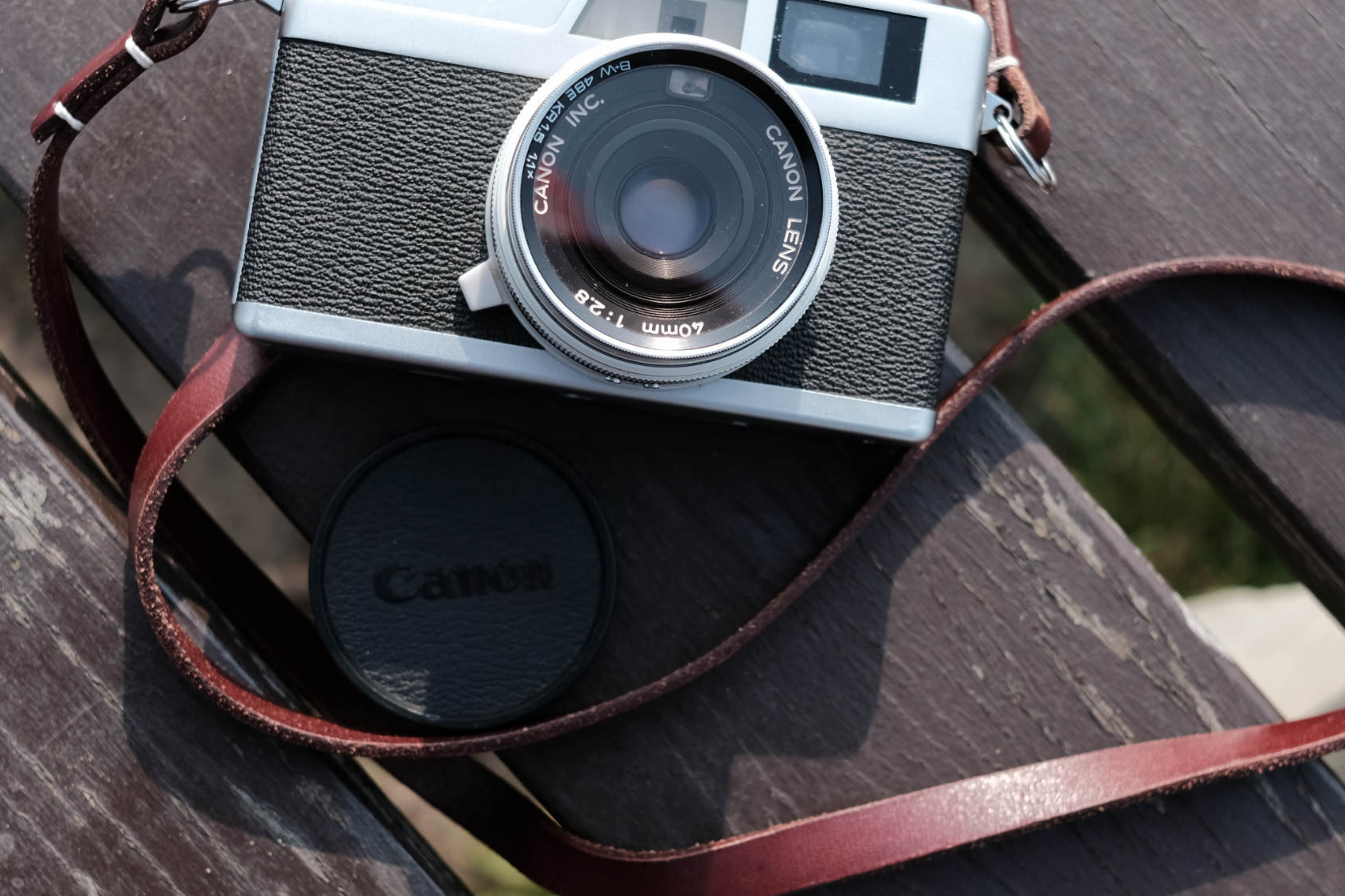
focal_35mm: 50
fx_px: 1868
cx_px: 767
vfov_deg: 27.0
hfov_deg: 39.5
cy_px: 408
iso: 200
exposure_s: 1/420
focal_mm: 27
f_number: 4
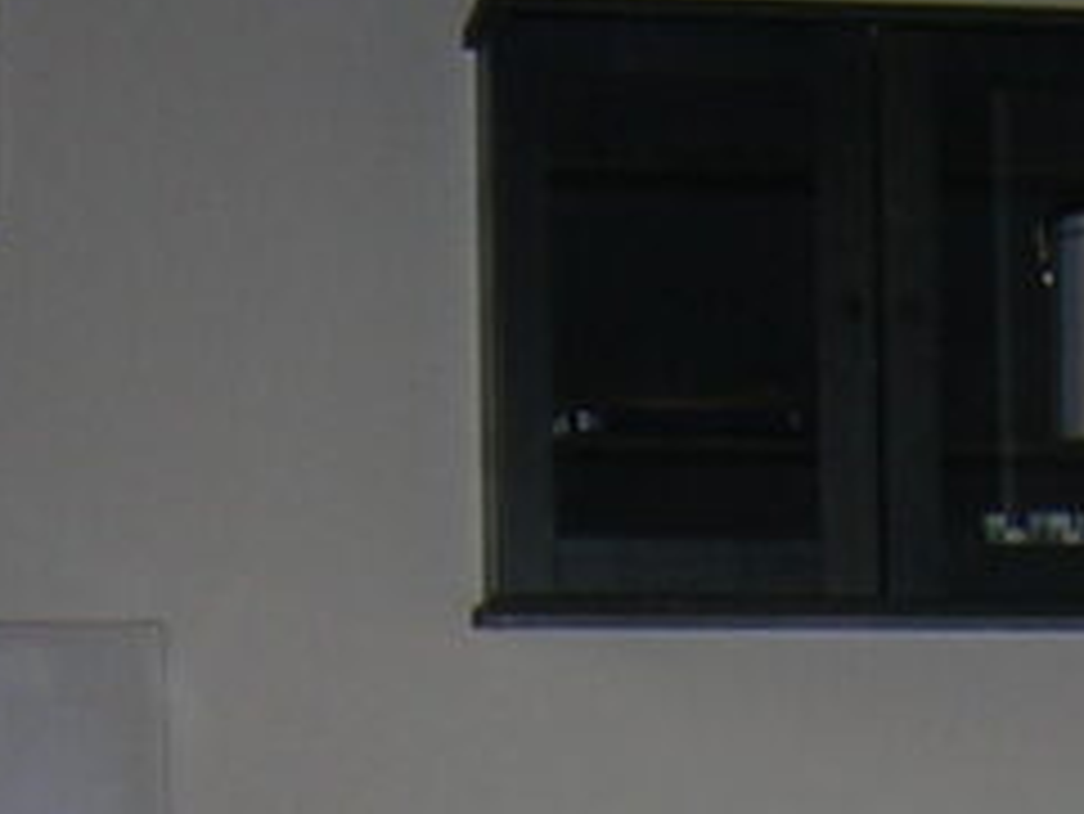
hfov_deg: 12.7
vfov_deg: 9.3
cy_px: 1403
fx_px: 4794
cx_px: 1129
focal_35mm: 153
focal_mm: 4.7
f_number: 2.6
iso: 100
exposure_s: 1/60.1
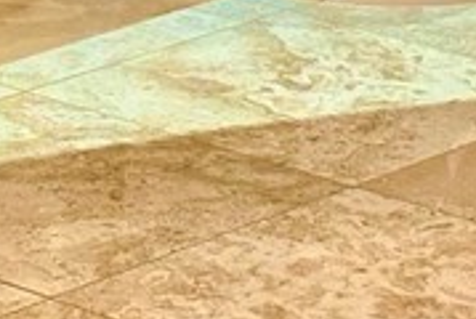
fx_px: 3775
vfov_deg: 4.6
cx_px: 19
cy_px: -609
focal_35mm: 285
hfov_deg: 7.2
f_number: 1.78
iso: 500
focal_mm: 6.86
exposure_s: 1/40
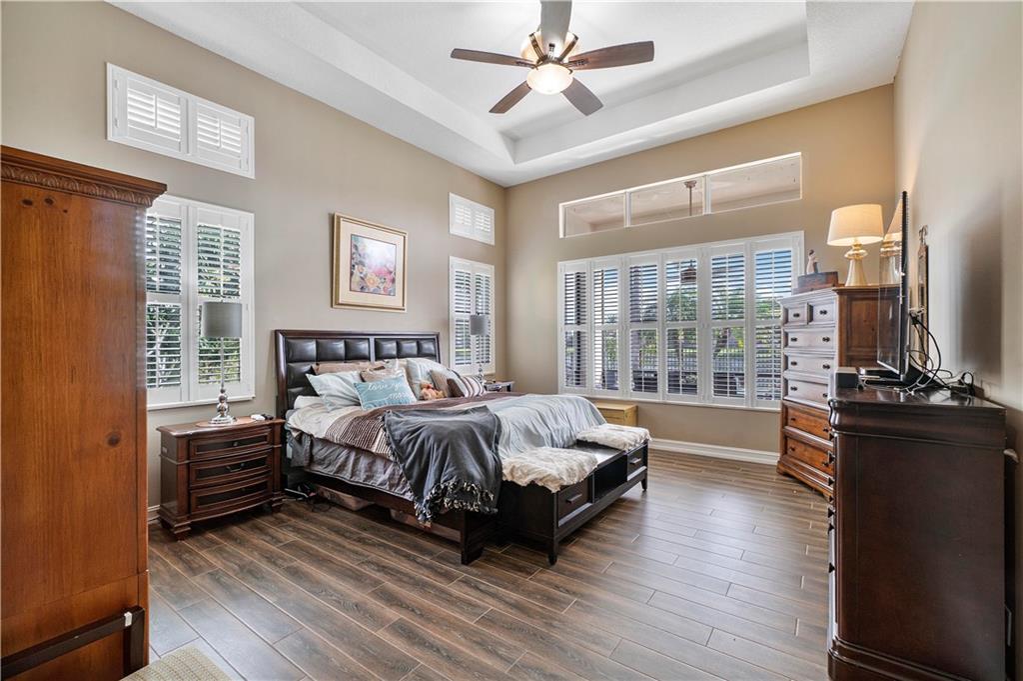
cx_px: 512
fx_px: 426
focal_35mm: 15
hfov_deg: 100.4
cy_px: 340
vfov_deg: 77.2
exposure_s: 1/3
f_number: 11
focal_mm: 10
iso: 160
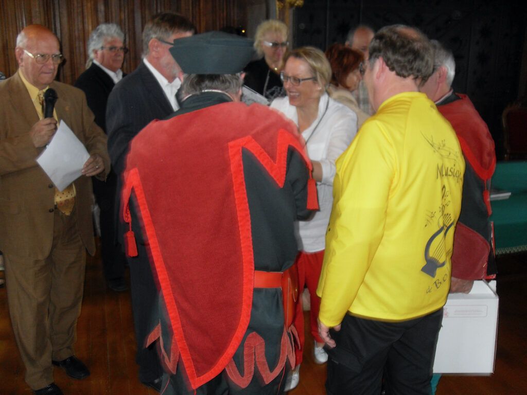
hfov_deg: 50.1
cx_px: 264
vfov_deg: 38.7
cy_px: 198
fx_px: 563
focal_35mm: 37
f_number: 2.8
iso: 120
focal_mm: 6.3
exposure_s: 1/45
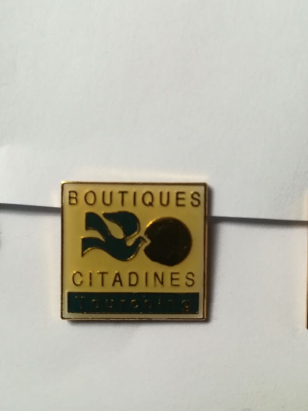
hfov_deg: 43.0
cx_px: 154
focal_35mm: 33
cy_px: 206
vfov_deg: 55.3
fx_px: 391
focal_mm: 3.83
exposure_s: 1/33.3
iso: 200
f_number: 2.2
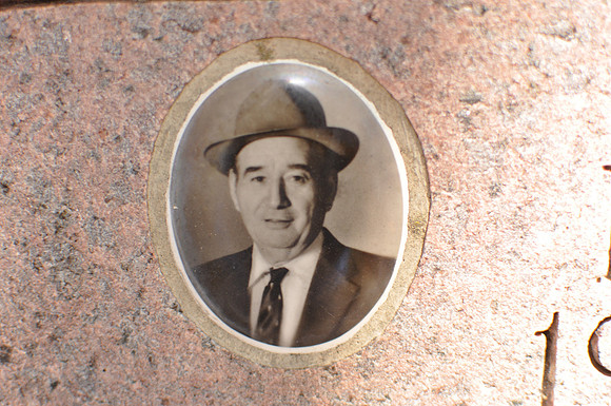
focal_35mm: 52
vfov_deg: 25.7
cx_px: 306
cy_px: 203
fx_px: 890
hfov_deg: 37.9
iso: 400
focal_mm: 35
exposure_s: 1/125
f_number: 2.8
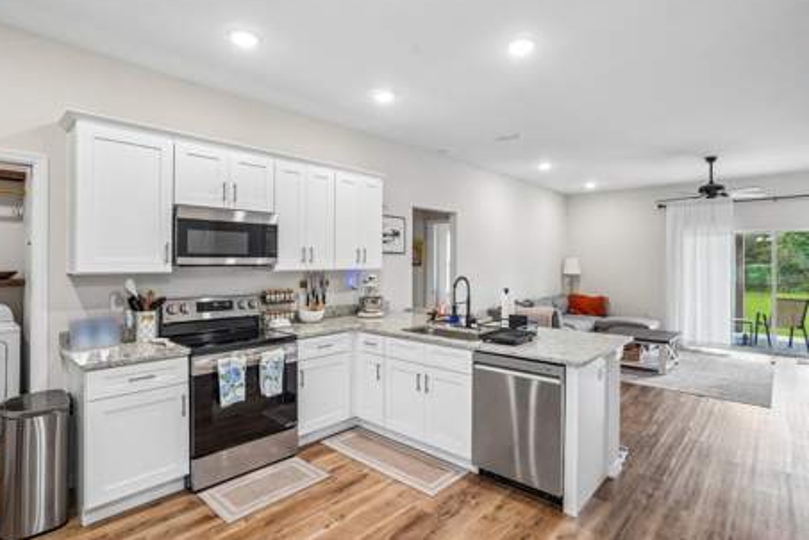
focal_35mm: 18
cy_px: 258
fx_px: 404
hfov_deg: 90.0
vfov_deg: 67.4
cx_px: 409
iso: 400
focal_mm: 17
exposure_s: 1/13
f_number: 9
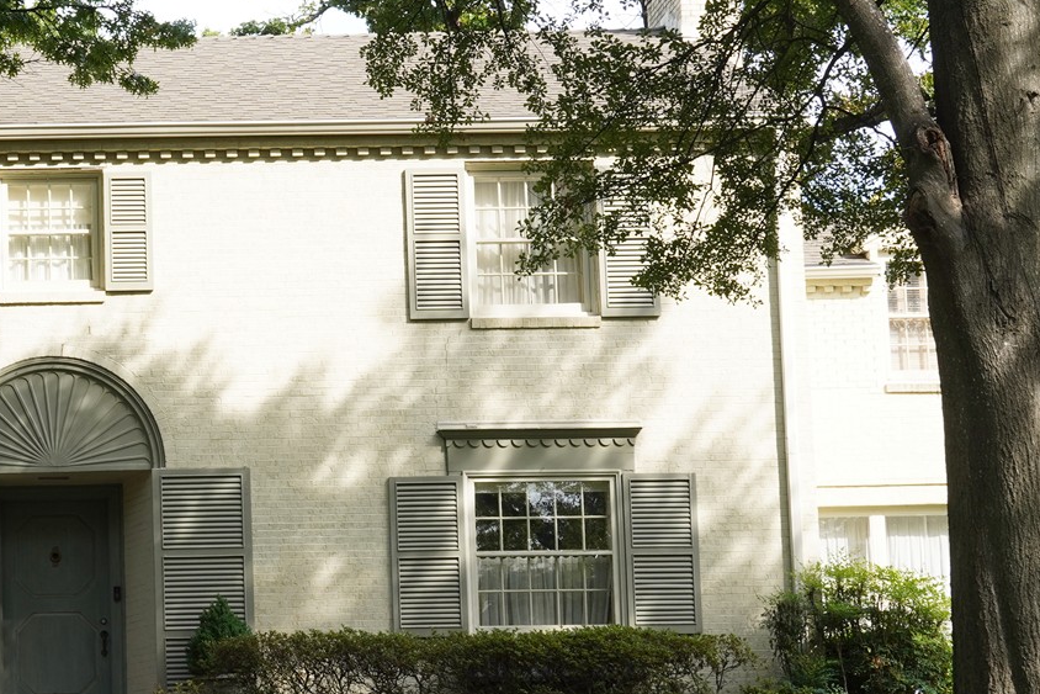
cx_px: 32
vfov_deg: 15.2
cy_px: 450
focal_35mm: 90
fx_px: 2600
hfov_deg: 21.9
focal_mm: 38
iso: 400
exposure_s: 1/100
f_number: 14
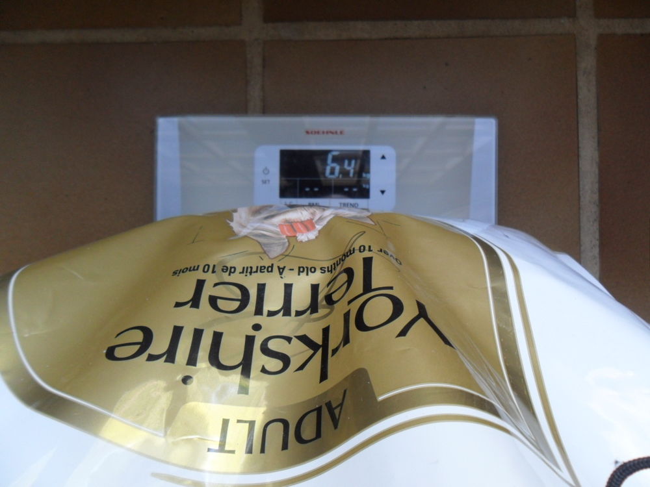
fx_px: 507
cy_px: 244
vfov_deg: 51.4
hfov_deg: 65.3
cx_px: 325
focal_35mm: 27
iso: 120
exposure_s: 1/45
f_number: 3.5
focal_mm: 4.9
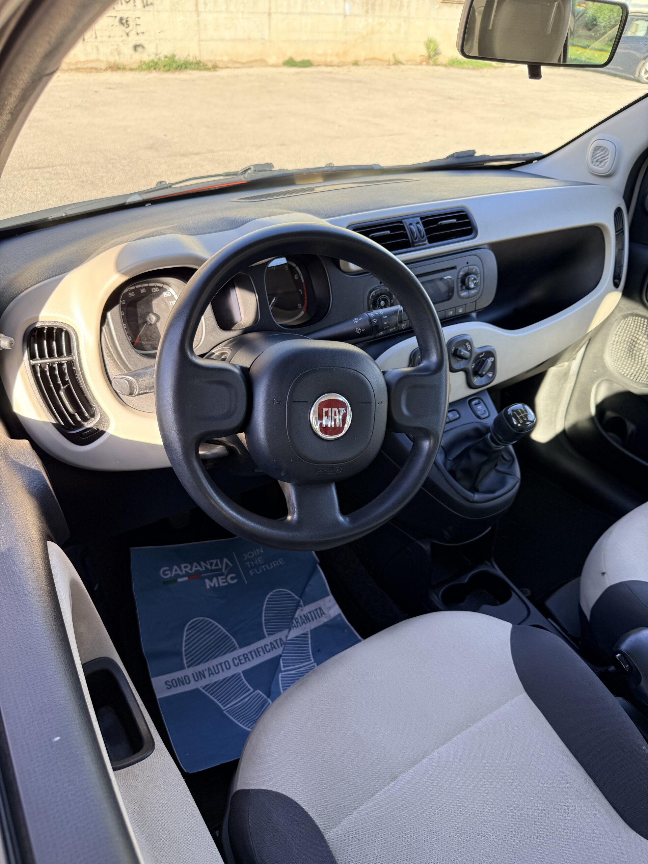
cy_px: 432
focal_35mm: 24
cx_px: 324
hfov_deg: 56.8
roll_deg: -3.4
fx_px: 599
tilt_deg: -35.3
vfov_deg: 71.6
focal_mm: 6.76
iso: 64
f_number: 1.78
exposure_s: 1/254
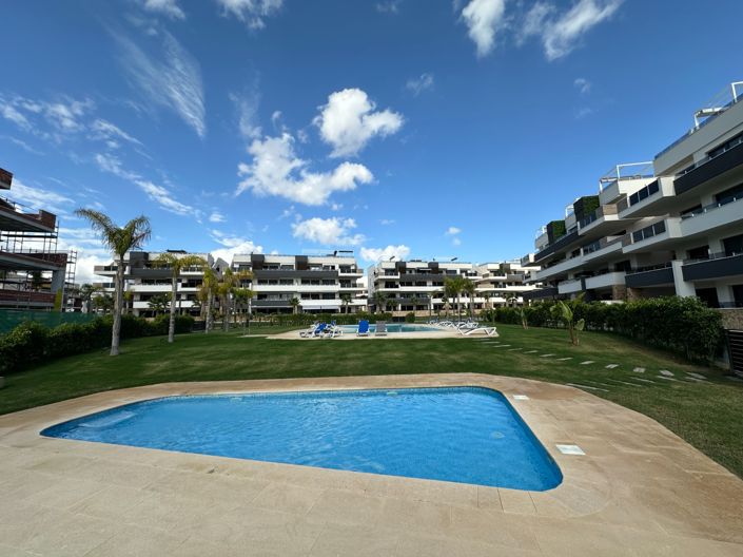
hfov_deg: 102.1
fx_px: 300
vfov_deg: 85.6
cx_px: 372
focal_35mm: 14
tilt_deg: +7.2
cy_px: 278
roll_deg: +1.6
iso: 50
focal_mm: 2.22
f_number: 2.2
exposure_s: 1/2212
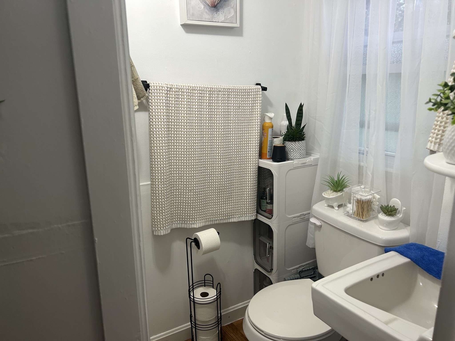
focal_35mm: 26
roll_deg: +0.9
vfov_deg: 53.1
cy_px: 170
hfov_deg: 67.3
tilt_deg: -13.2
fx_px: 342
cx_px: 228
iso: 100
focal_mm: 5.7
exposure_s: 1/60
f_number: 1.5
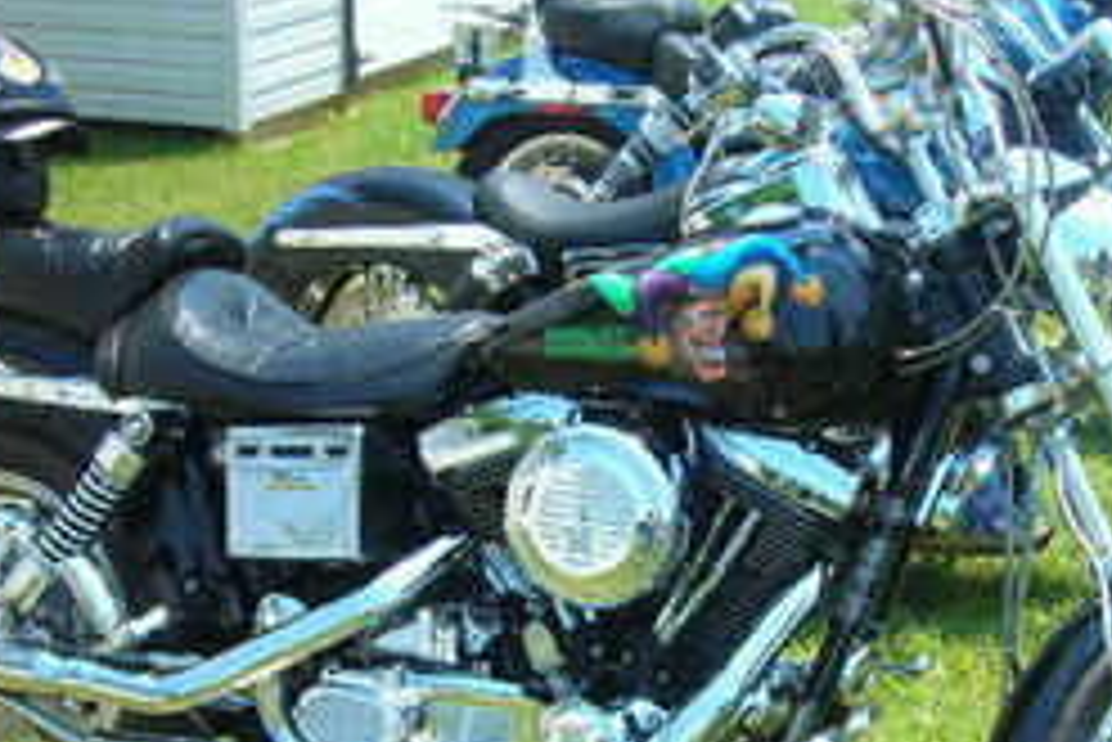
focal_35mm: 64
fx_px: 1978
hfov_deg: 31.4
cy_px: 589
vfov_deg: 21.0
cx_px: 617
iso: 50
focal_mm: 6.3
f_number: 3.2
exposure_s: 1/270
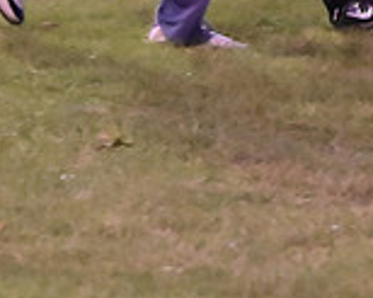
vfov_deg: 2.3
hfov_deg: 2.9
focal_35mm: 663
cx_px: 126
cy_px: -127
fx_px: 7314
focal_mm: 125
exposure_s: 1/400
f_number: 4
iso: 6400
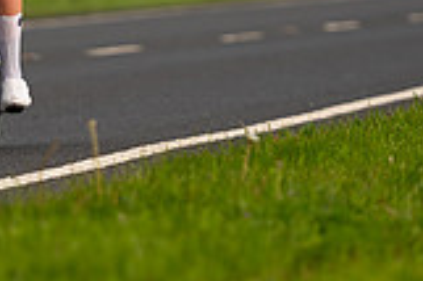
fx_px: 9825
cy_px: -53
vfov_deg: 1.6
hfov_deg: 2.5
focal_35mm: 837
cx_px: -32
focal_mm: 180
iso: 110
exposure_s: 1/640
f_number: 3.2
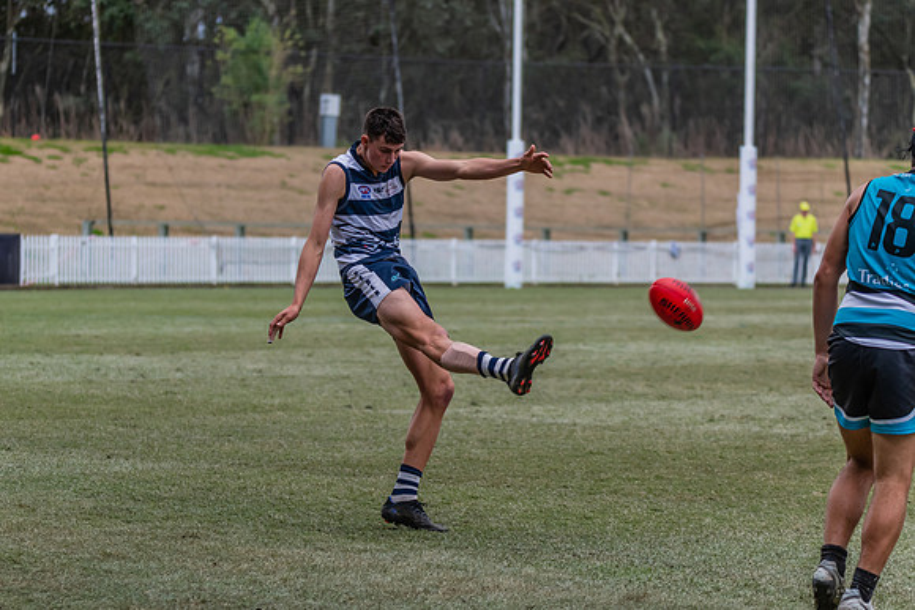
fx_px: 4740
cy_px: 240
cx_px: 356
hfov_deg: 11.0
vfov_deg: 7.4
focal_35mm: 186
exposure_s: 1/1600
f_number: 5
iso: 800
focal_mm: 150
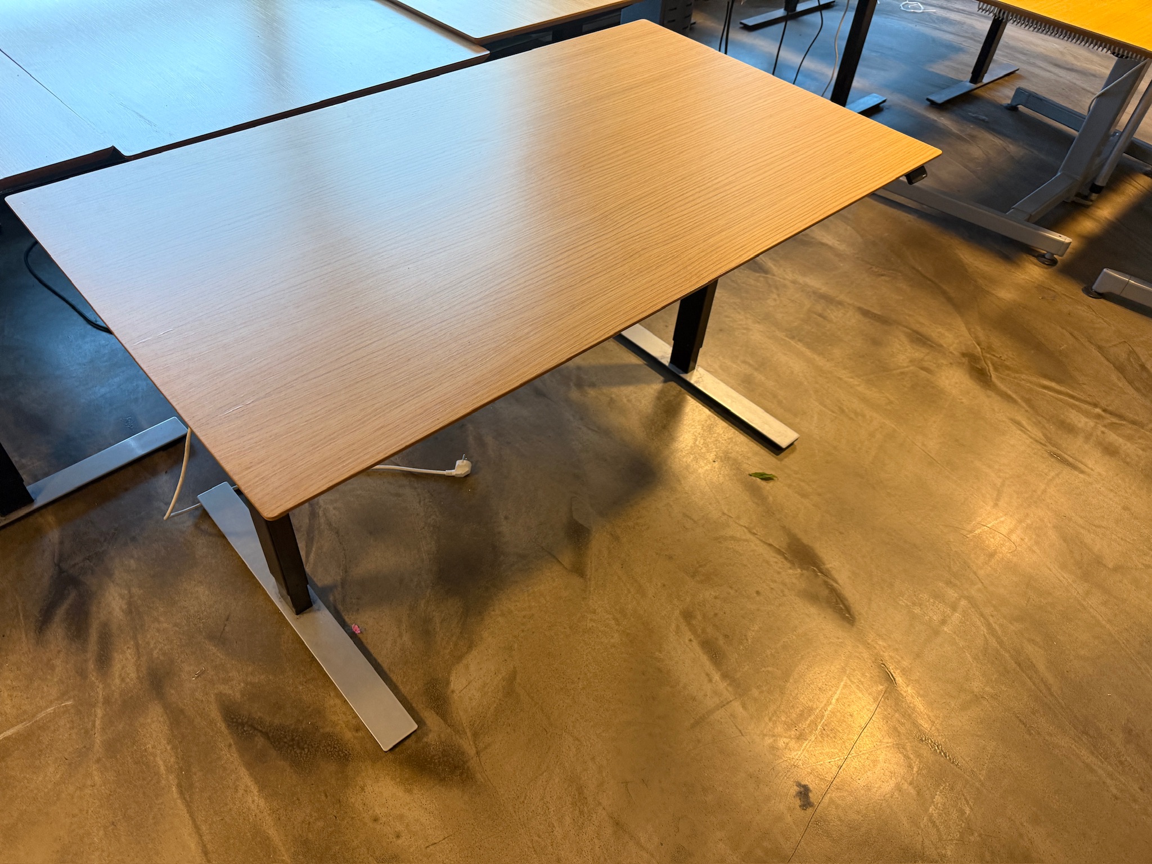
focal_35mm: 24
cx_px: 576
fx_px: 799
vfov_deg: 56.8
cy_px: 432
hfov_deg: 71.6
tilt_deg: -45.5
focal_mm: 6.76
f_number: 1.78
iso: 200
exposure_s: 1/50
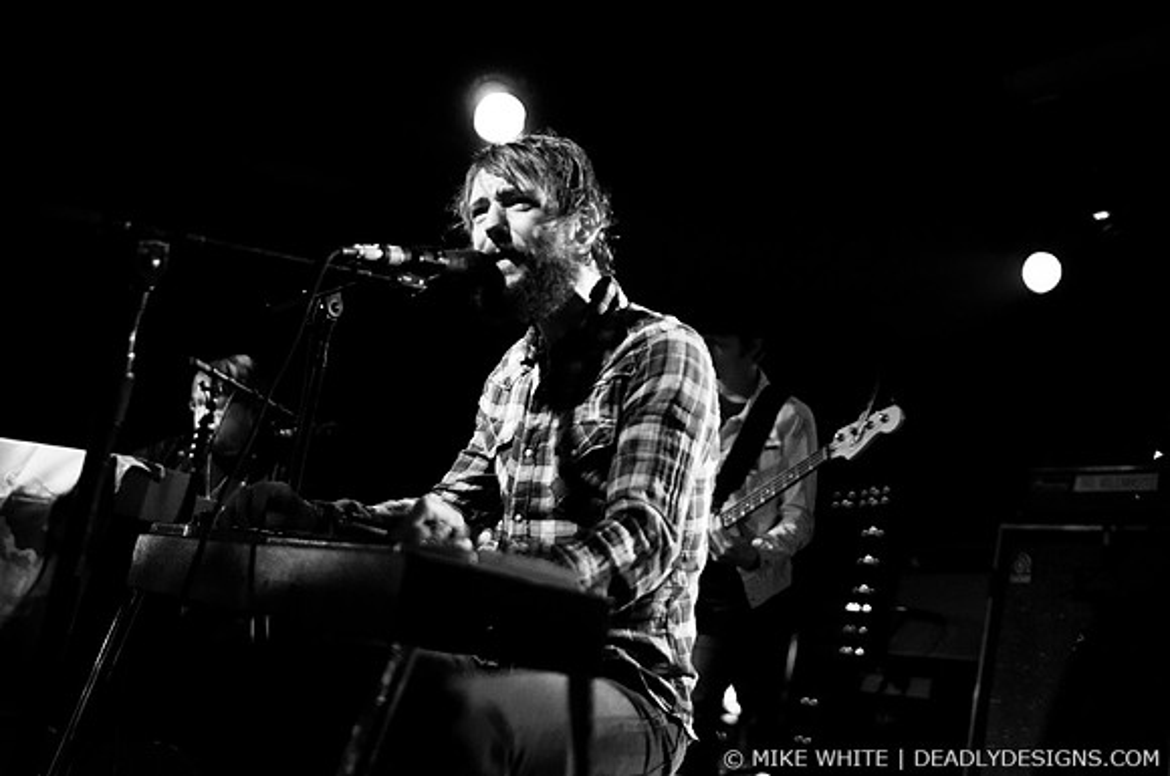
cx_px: 585
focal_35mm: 45
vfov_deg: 29.8
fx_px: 1460
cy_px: 388
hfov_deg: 43.7
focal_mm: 30
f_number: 1.8
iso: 1000
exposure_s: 1/50
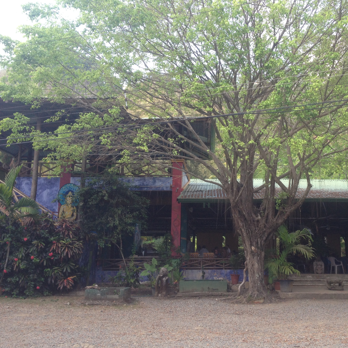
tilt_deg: +9.7
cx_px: 225
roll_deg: +0.6
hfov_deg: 39.7
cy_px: 172
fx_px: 478
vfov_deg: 40.0
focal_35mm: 42
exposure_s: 1/120
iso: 64
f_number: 2.4
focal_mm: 4.28
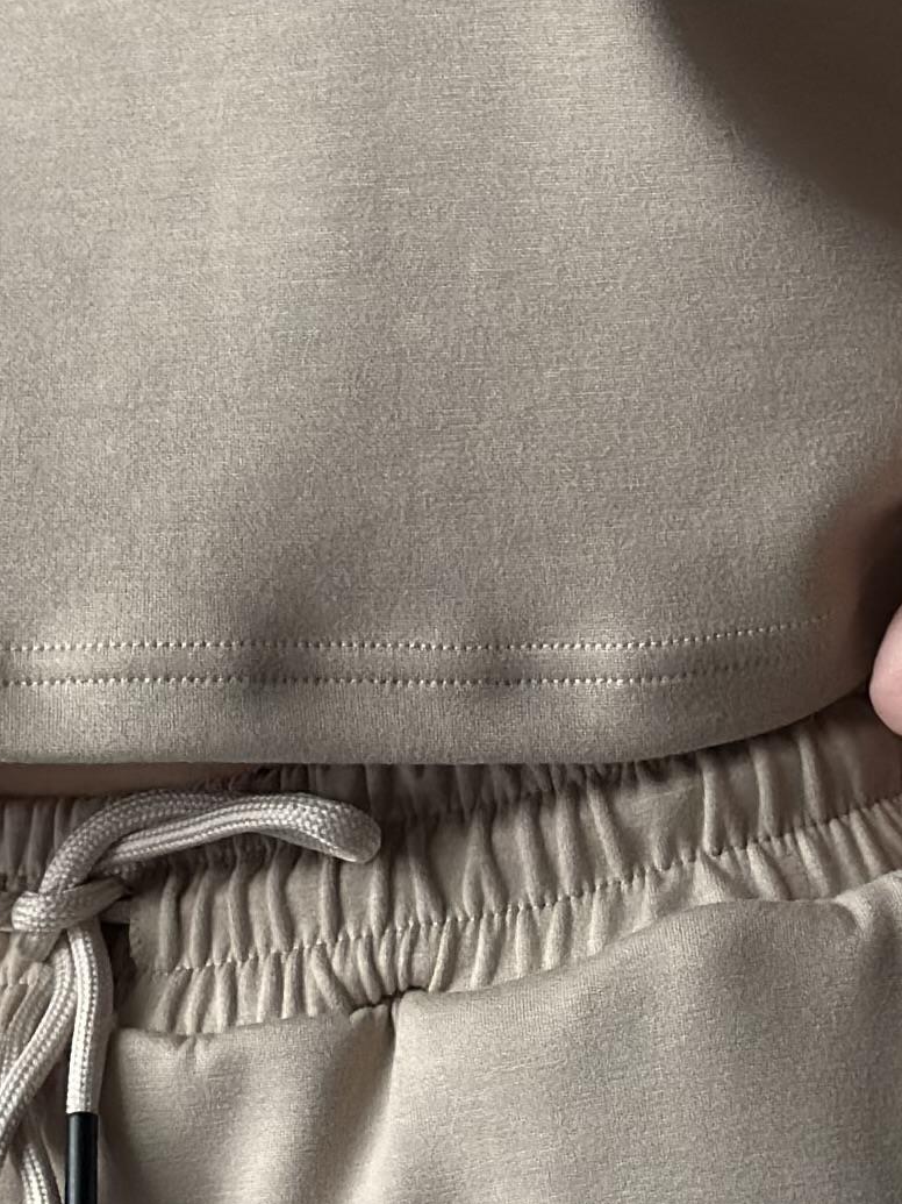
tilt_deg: +3.0
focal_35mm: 187
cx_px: 456
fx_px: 6498
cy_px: 902
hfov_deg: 7.9
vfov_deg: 10.6
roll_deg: -0.5
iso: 80
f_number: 1.78
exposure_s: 1/121
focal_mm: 6.86
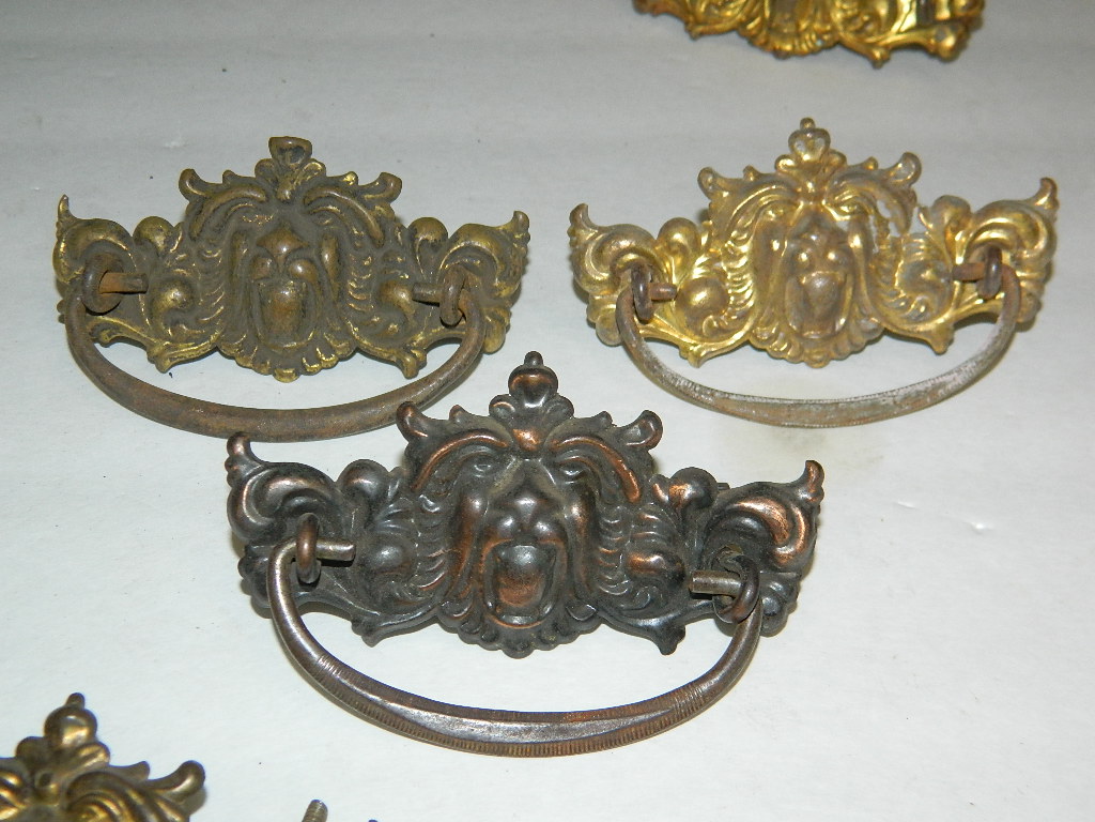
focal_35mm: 47
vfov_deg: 30.9
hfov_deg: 40.4
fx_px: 1487
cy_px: 411
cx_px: 548
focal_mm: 8.4
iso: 200
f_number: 3.6
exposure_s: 1/30
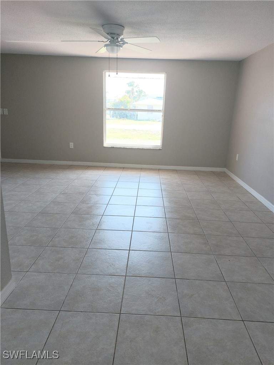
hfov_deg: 56.8
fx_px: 253
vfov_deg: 71.6
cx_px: 137
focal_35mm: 24
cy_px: 182
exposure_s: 1/128
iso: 25
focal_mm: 5.23
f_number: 1.8
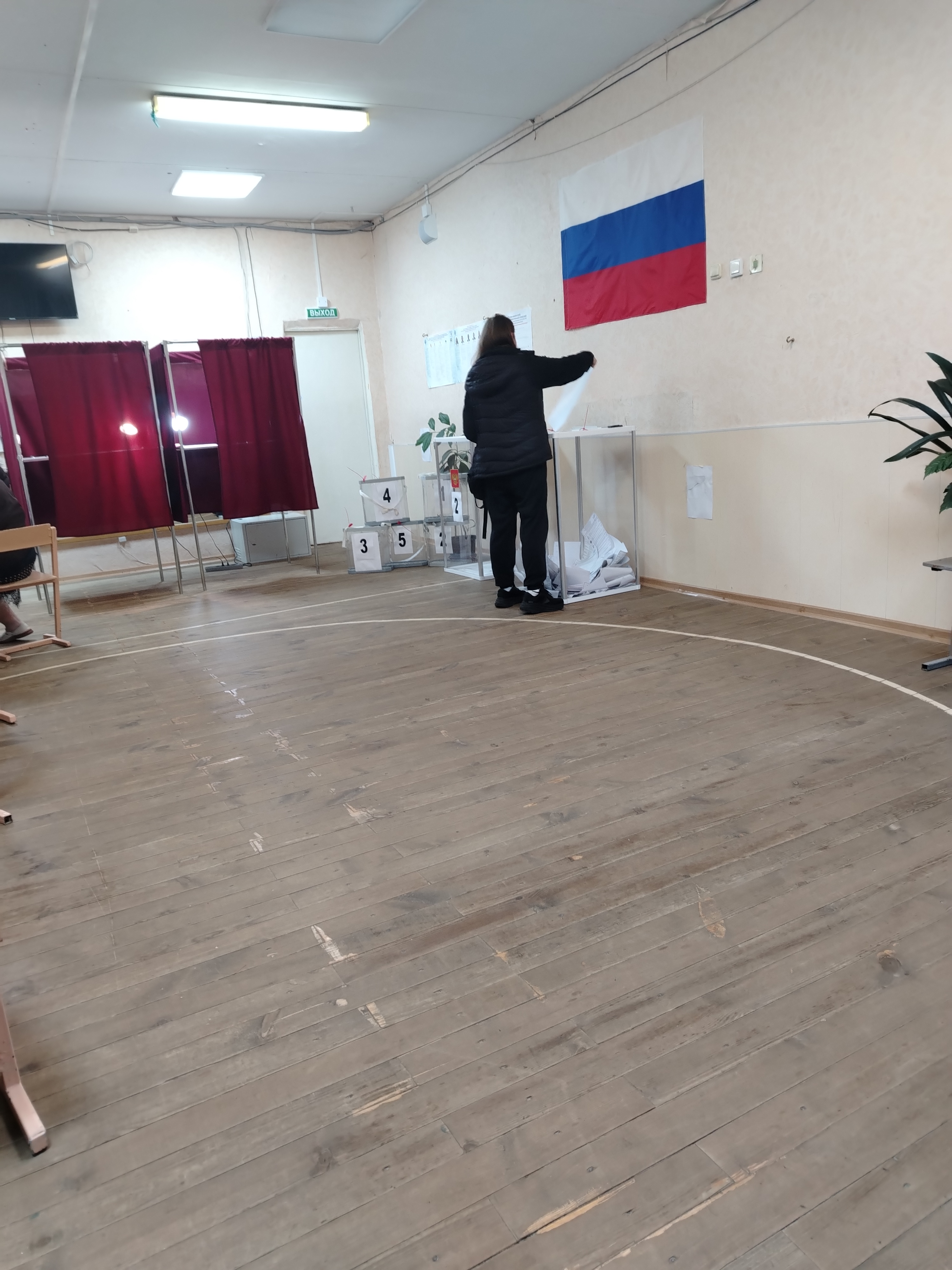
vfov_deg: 71.6
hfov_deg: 56.8
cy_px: 635
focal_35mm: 24
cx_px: 476
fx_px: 880
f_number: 1.75
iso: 713
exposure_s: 1/33.3
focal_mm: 5.25
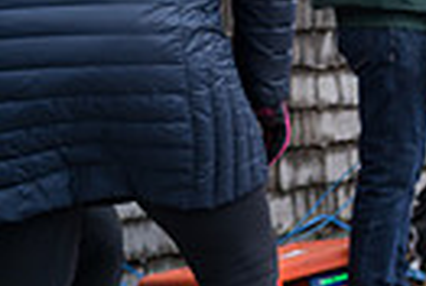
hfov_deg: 14.8
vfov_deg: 12.5
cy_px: -115
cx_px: 914
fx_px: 1257
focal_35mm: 106
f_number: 4
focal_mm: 24
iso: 160
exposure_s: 1/1000
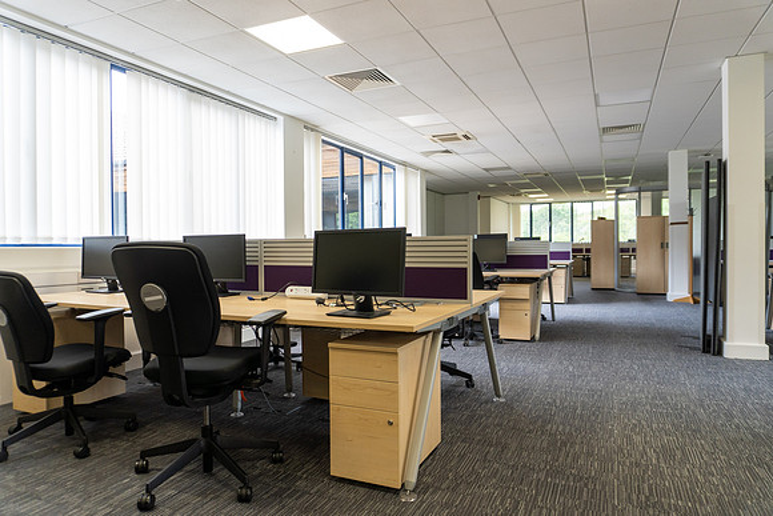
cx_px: 386
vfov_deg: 53.2
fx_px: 515
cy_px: 258
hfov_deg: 73.7
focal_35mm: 24
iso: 400
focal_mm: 16
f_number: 4
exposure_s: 1/60
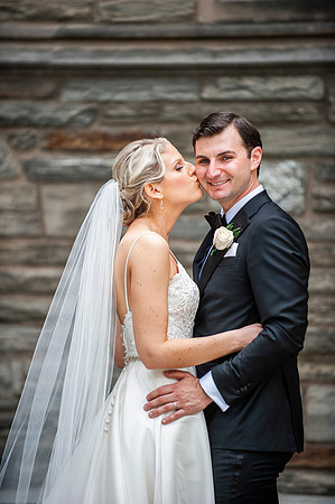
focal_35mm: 200
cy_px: 252
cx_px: 168
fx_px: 2798
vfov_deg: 10.3
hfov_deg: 6.9
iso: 1600
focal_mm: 200
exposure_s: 1/2500
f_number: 2.8
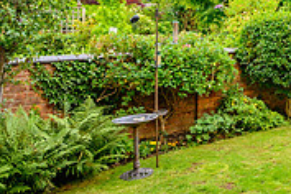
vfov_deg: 28.1
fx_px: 372
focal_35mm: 46
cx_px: 363
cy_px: 19
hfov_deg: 33.3
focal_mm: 14
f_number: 8
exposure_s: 1/80
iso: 100
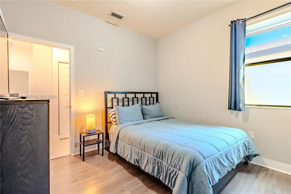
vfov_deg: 73.7
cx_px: 146
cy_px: 97
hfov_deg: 96.7
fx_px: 129
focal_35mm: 16
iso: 1600
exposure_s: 1/640
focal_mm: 16
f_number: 8
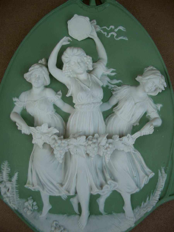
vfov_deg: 52.6
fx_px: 235
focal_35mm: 35
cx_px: 87
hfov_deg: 40.7
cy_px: 116
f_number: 2.6
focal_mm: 5.8
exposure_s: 1/50
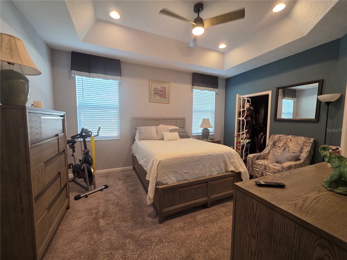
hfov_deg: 106.2
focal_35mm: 13
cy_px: 130
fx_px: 130
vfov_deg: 89.9
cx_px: 174
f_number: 1.9
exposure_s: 1/60
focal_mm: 2.2
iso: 160
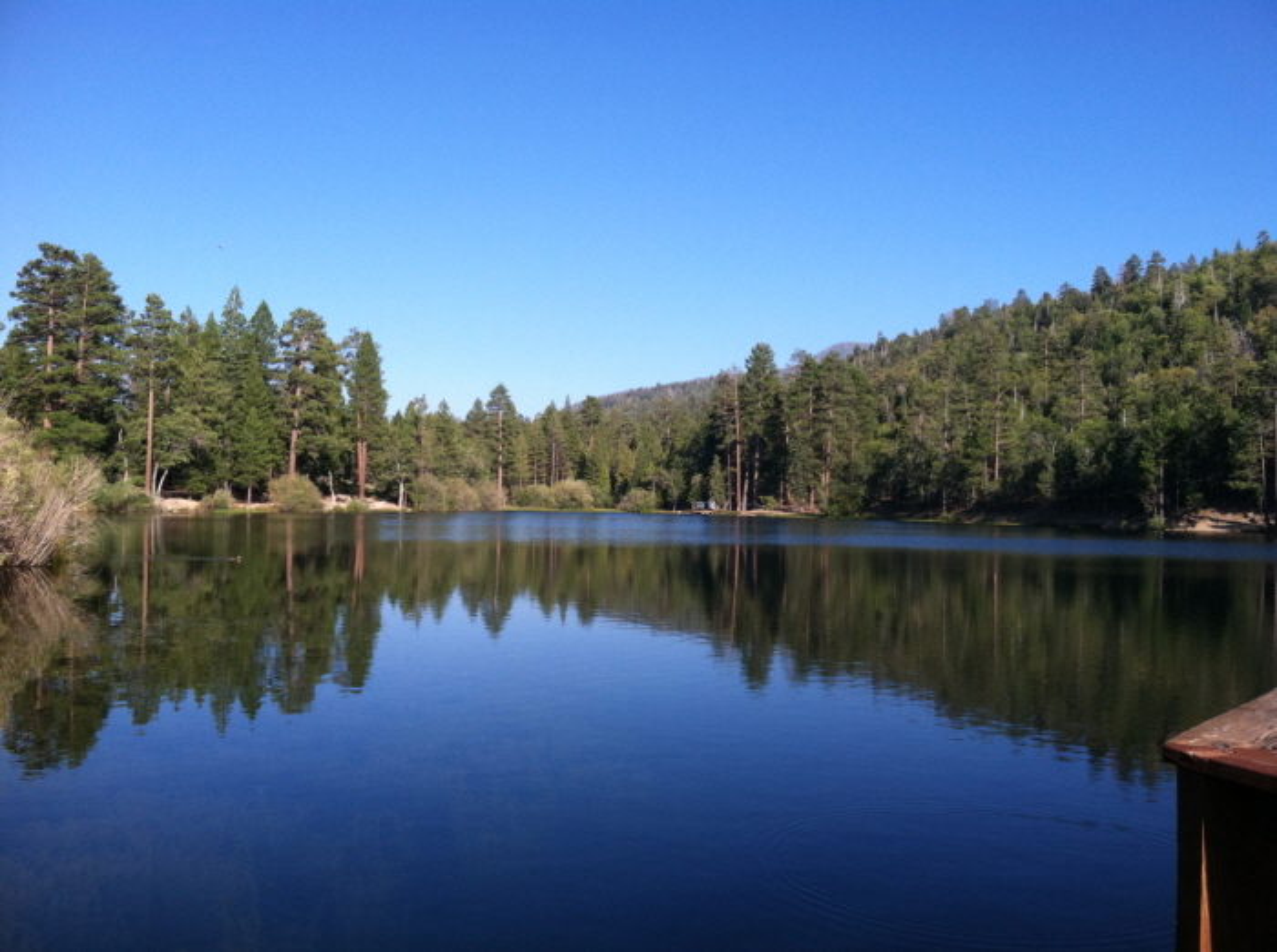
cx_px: 638
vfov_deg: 40.6
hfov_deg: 52.7
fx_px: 1289
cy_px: 476
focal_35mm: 35
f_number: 2.8
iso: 80
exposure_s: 1/765
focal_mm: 3.85
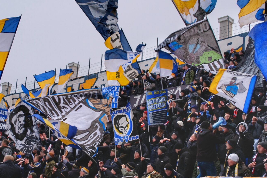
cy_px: 90
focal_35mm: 59
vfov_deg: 23.0
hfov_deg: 33.8
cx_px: 110
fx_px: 438
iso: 500
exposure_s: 1/320
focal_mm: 32.1
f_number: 4
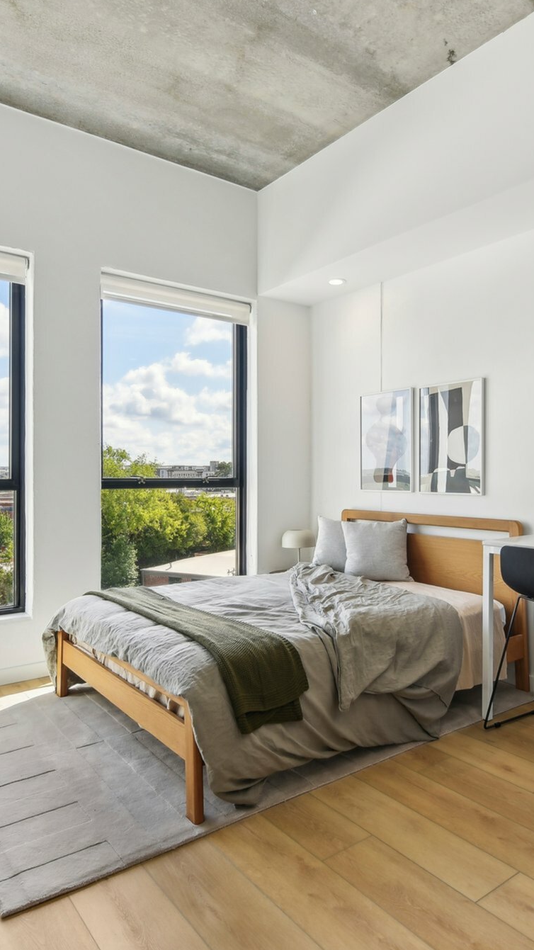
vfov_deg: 76.3
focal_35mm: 24
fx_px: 604
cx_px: 316
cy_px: 476
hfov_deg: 47.4
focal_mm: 15
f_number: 8
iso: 200
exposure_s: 1/125
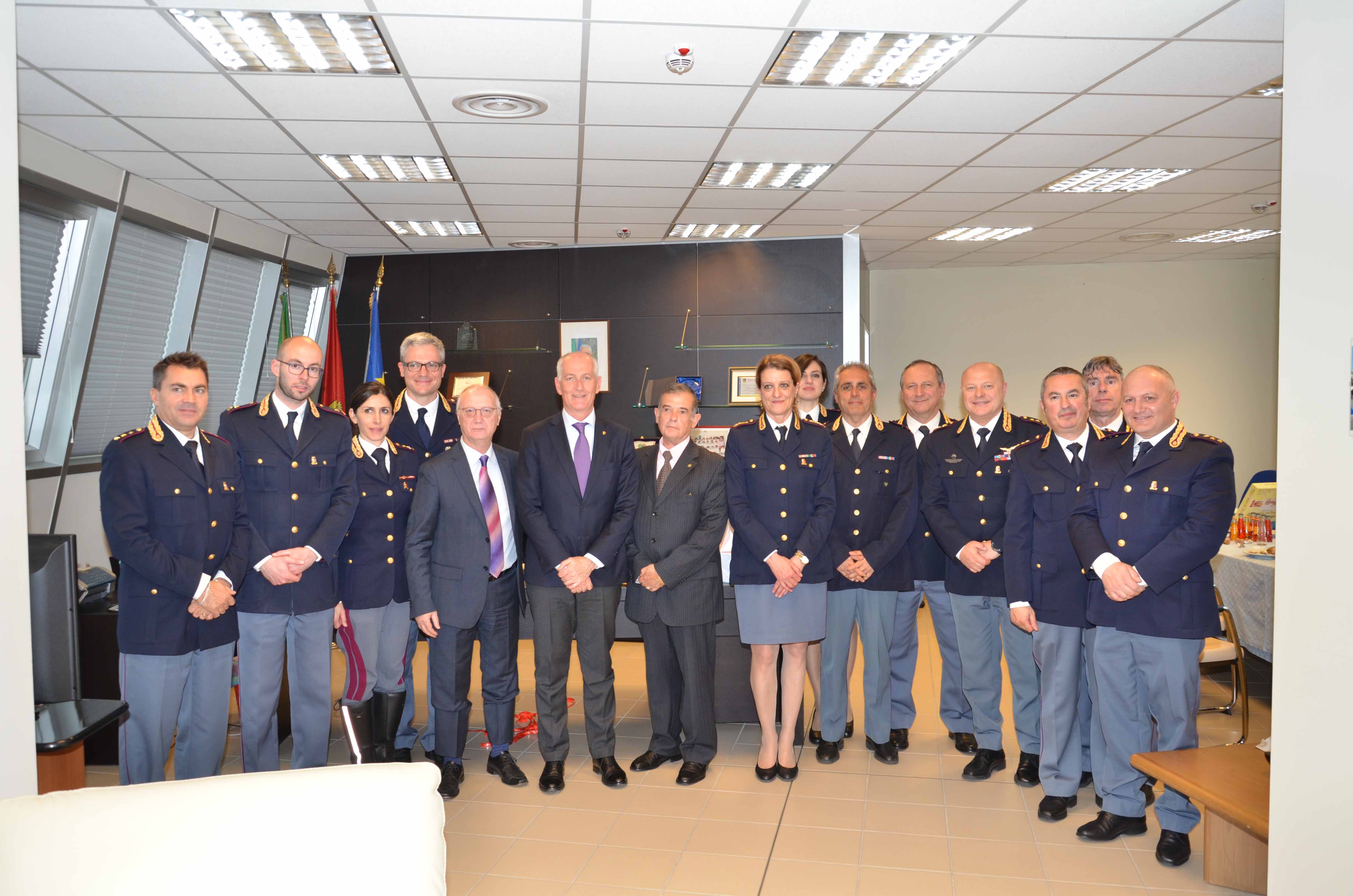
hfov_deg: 67.5
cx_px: 676
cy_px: 448
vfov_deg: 47.7
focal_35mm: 27
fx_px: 1013
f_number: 5.6
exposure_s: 1/60
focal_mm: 18
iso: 400
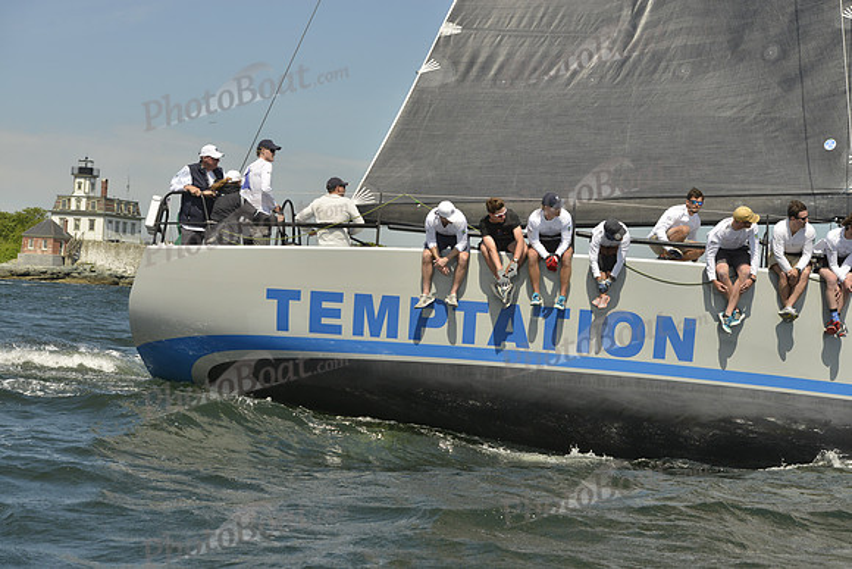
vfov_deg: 13.4
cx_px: 426
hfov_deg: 20.0
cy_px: 284
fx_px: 2414
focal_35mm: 102
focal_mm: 102
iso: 280
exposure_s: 1/1600
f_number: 8
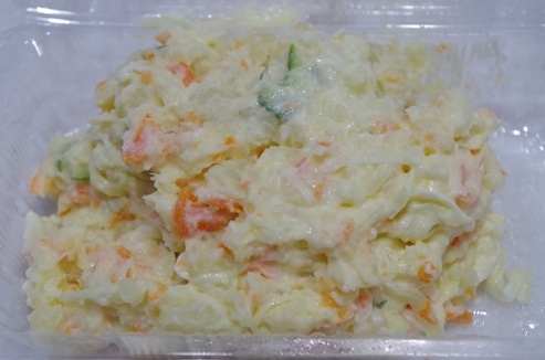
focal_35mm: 60
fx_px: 906
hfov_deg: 33.5
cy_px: 180
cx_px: 272
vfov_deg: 22.5
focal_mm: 40
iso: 1600
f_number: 7.1
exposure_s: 1/100
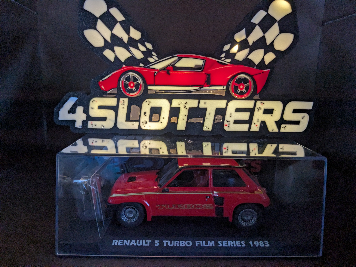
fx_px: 278
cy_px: 134
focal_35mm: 27
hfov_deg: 65.3
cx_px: 178
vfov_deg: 51.4
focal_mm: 4.38
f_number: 1.73
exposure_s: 1/99.9
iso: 209
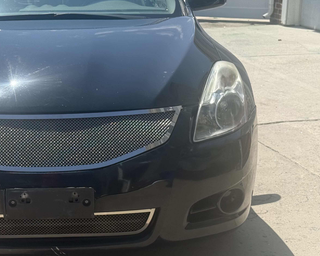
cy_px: 122
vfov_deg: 19.2
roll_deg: -0.5
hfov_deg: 23.5
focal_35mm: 80
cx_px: 70
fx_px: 758
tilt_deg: -12.8
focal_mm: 6.76
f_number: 1.78
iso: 100
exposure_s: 1/6024
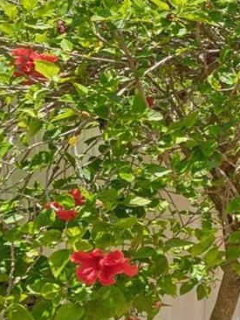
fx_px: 582
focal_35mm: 63
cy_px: 123
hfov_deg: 14.8
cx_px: 571
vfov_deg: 30.6
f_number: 8
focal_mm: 15
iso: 800
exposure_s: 1/1250
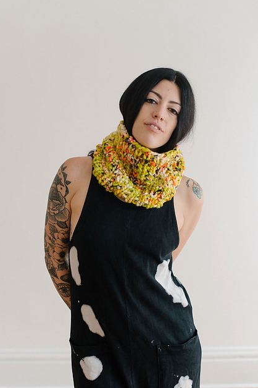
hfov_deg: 26.5
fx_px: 549
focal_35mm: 51
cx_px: 127
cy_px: 192
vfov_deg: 38.9
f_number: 3.5
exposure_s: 1/320
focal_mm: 50
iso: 640
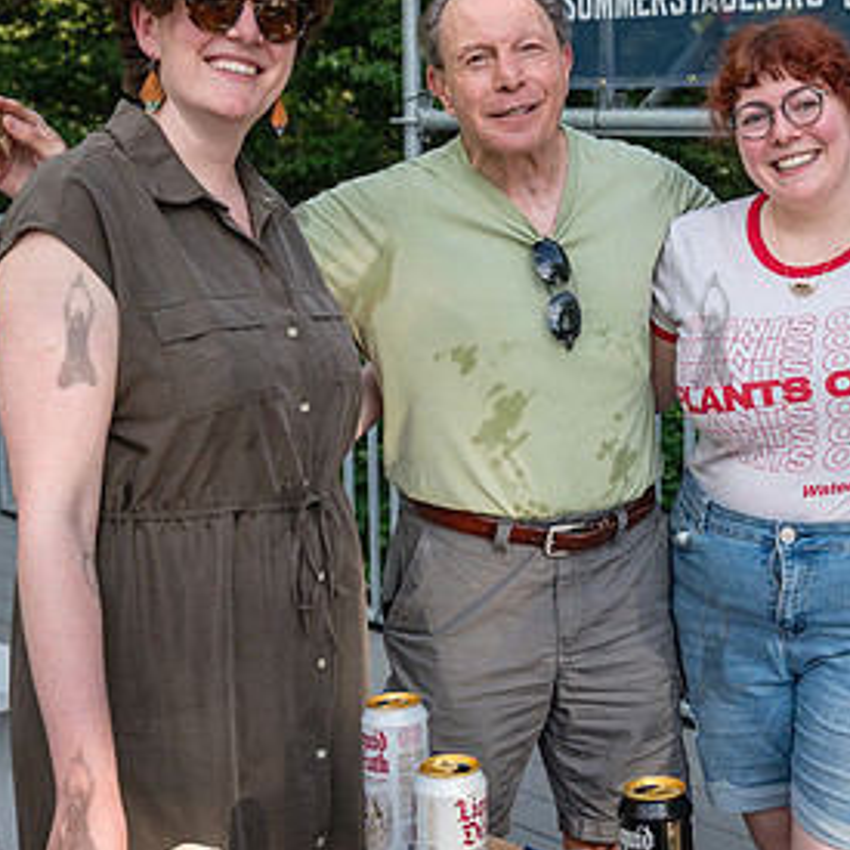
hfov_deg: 25.1
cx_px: 720
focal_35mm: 67
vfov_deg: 25.6
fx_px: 1861
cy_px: 315
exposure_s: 1/800
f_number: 4
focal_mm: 34
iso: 400
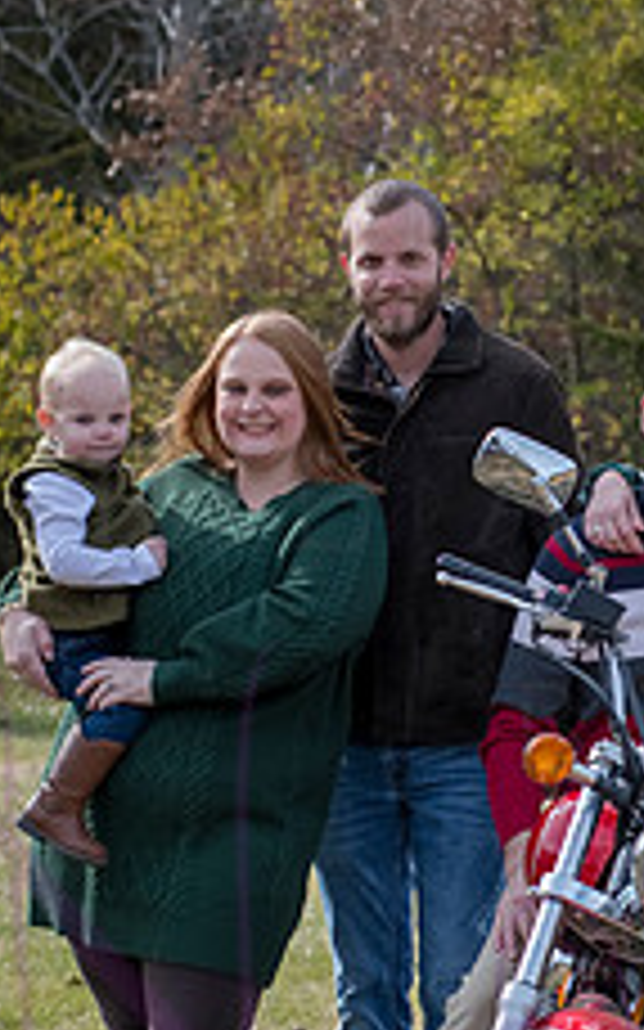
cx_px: 698
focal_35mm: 207
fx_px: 5817
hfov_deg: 6.3
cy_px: 717
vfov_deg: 10.1
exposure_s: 1/1000
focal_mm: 80
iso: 400
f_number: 5.6
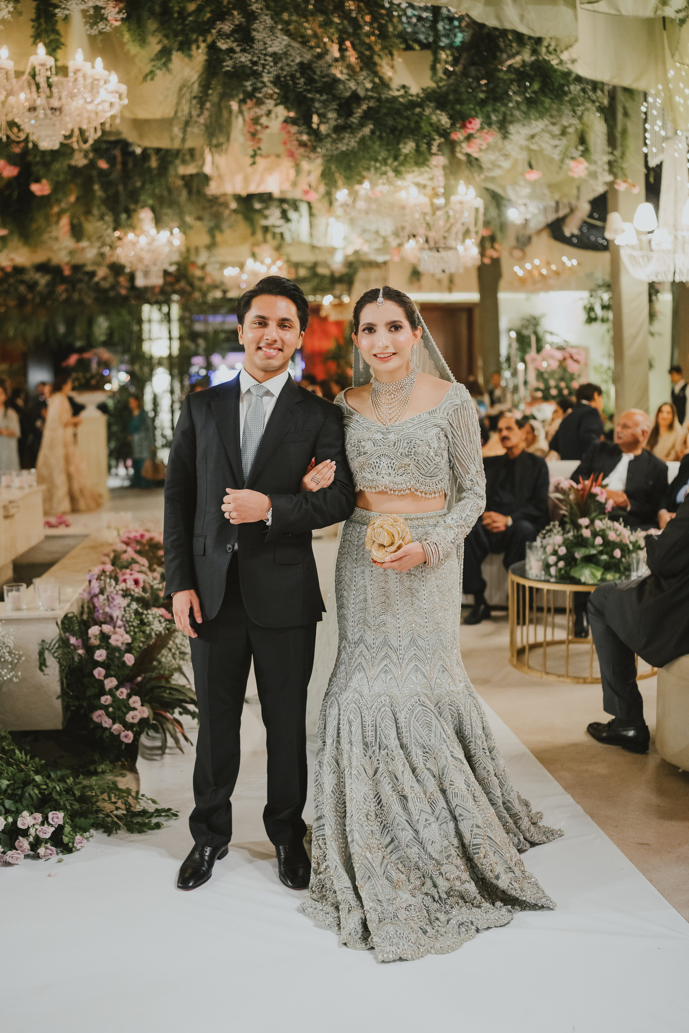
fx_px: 1005
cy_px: 516
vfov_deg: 54.4
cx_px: 344
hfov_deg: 37.9
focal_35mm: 35
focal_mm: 35
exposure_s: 1/160
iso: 4000
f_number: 1.8
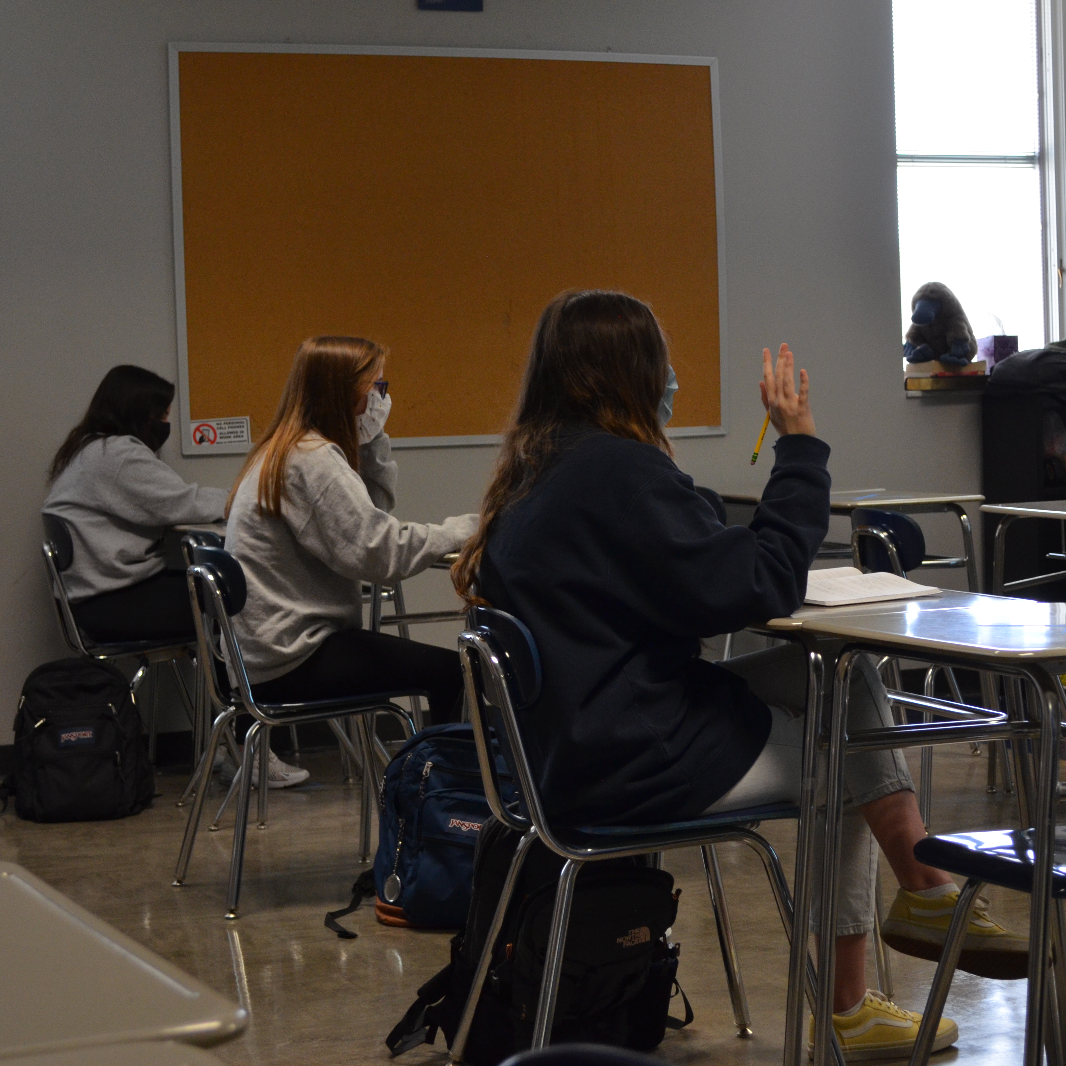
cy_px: 540
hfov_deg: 23.3
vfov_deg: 23.4
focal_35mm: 74
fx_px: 2578
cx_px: 594
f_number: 5
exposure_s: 1/60
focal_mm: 38
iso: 800
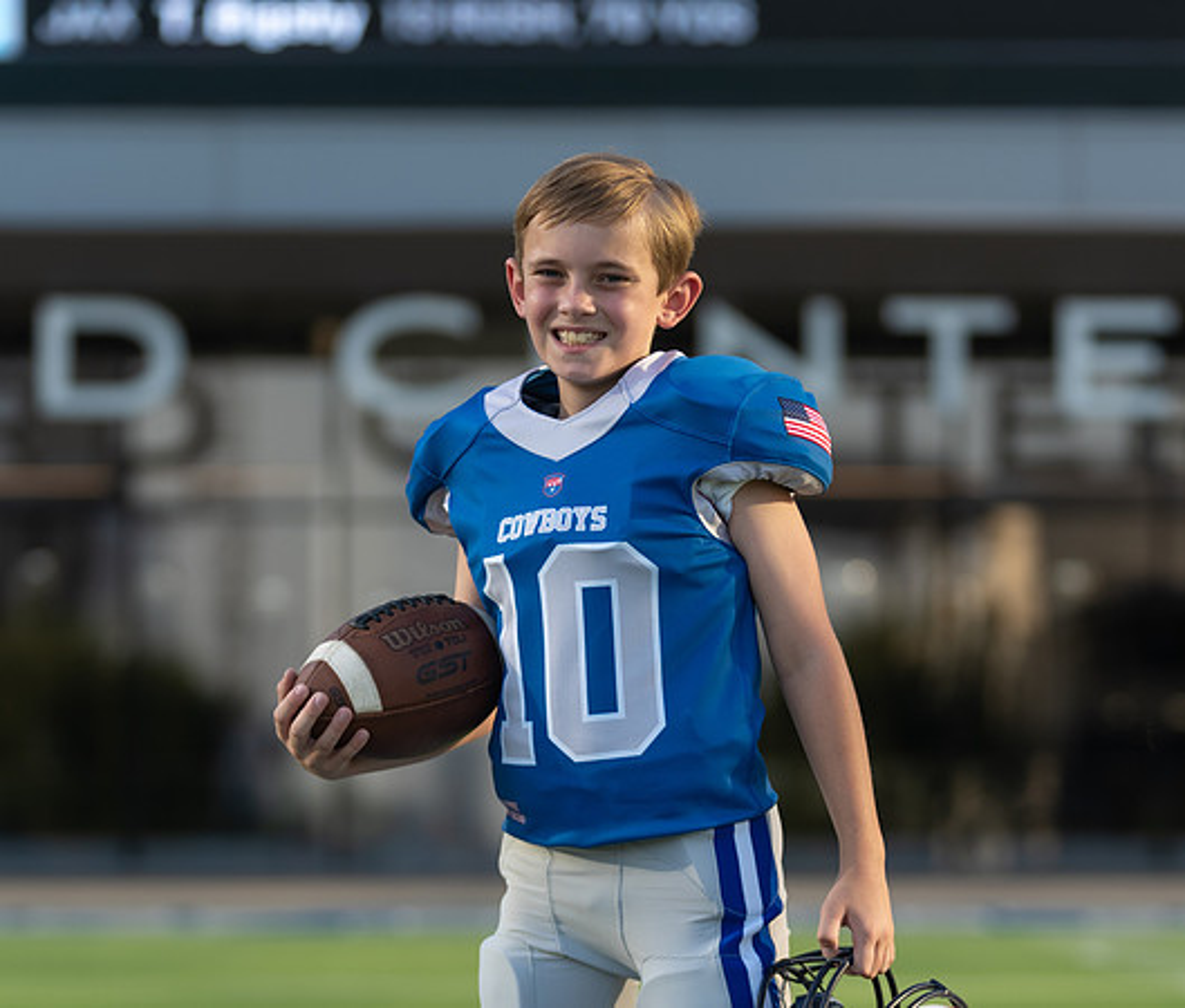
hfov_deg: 9.8
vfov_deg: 8.3
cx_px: 643
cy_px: 695
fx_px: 6921
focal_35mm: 193
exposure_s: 1/640
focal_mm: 110
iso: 100
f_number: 2.8
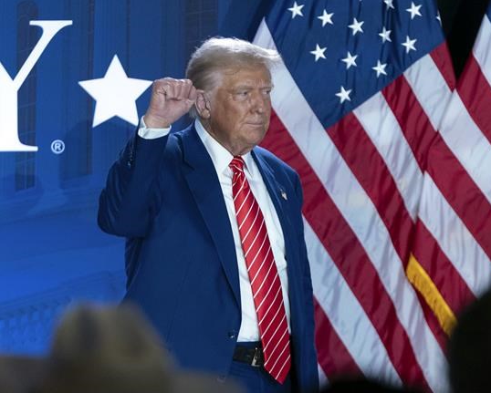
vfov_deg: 7.6
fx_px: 2981
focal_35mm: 205
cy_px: 196
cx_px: 296
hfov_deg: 9.4
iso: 2000
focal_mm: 181
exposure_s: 1/500
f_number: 3.5
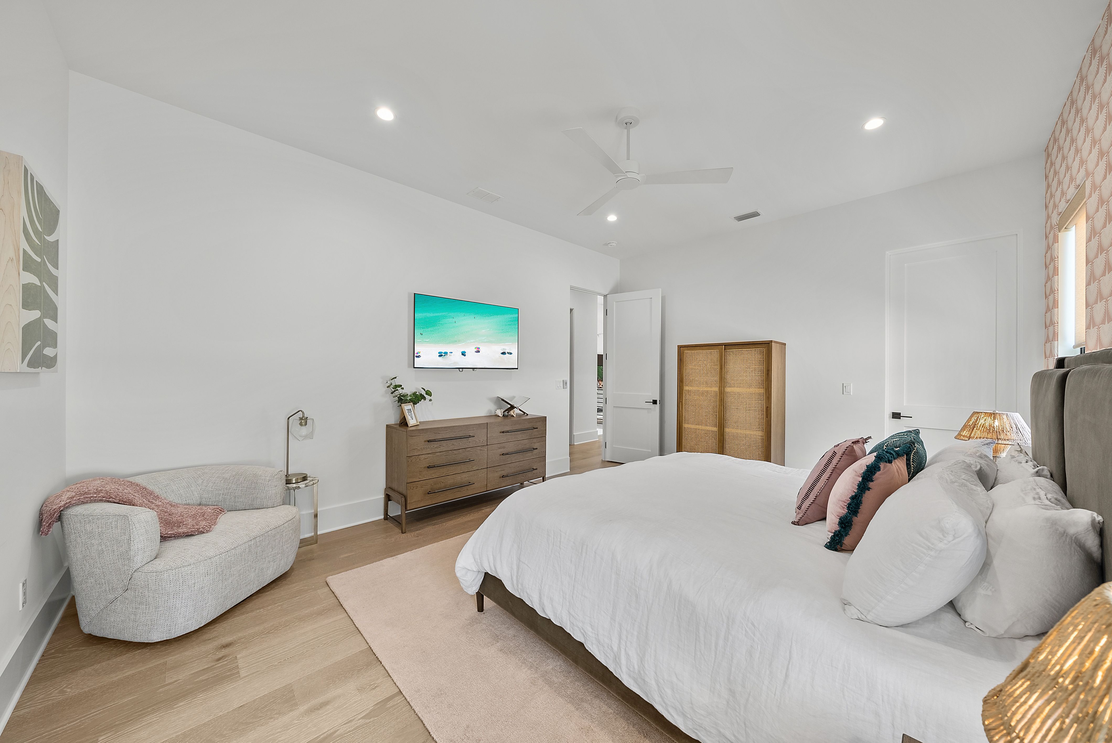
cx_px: 556
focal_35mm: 12
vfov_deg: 90.1
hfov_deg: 112.6
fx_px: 371
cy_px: 372
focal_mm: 12
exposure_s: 1/4
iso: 320
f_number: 7.1
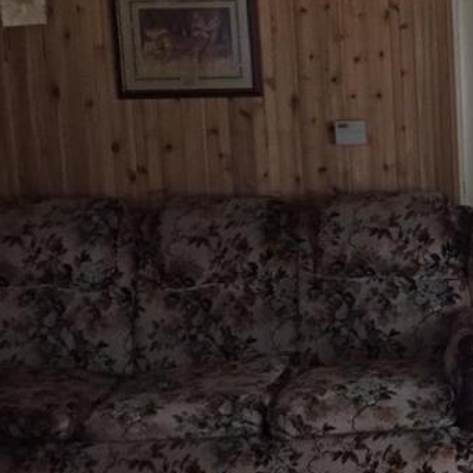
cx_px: 580
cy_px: 216
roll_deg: +0.0
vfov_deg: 22.5
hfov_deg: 20.8
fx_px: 1190
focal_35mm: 77
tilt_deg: -9.2
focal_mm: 4.15
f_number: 2.2
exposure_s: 1/20
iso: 250
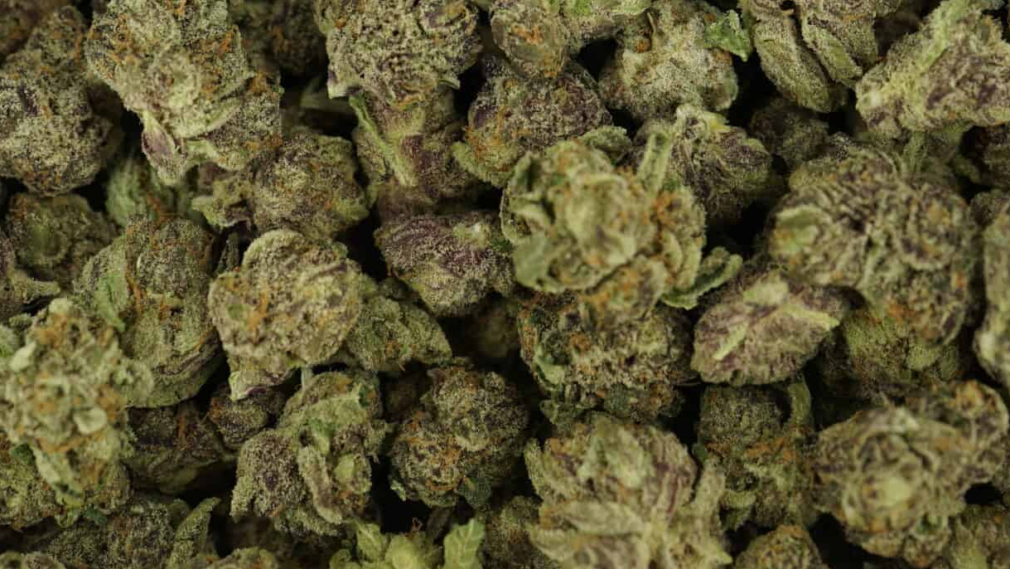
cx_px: 664
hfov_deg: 19.4
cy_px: -116
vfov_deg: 10.8
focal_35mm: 110
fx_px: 2946
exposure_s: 1/320
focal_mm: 50
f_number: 5
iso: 200
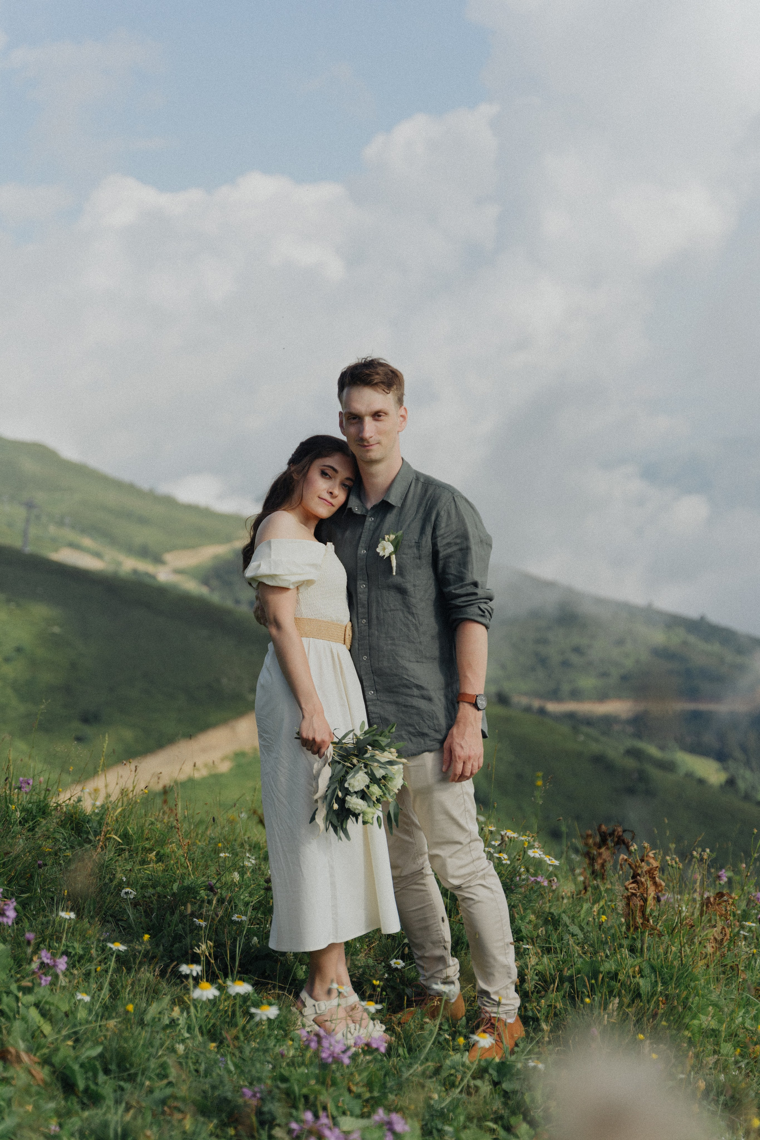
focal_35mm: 57
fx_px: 1805
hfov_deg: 23.8
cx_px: 380
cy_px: 570
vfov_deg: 35.1
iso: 100
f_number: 2.8
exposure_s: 1/1600
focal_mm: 57
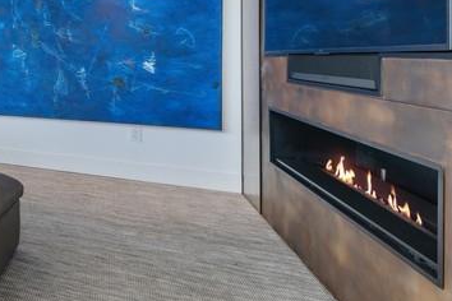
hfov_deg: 39.8
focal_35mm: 33
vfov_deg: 38.6
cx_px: -97
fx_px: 414
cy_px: 64
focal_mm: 13
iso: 100
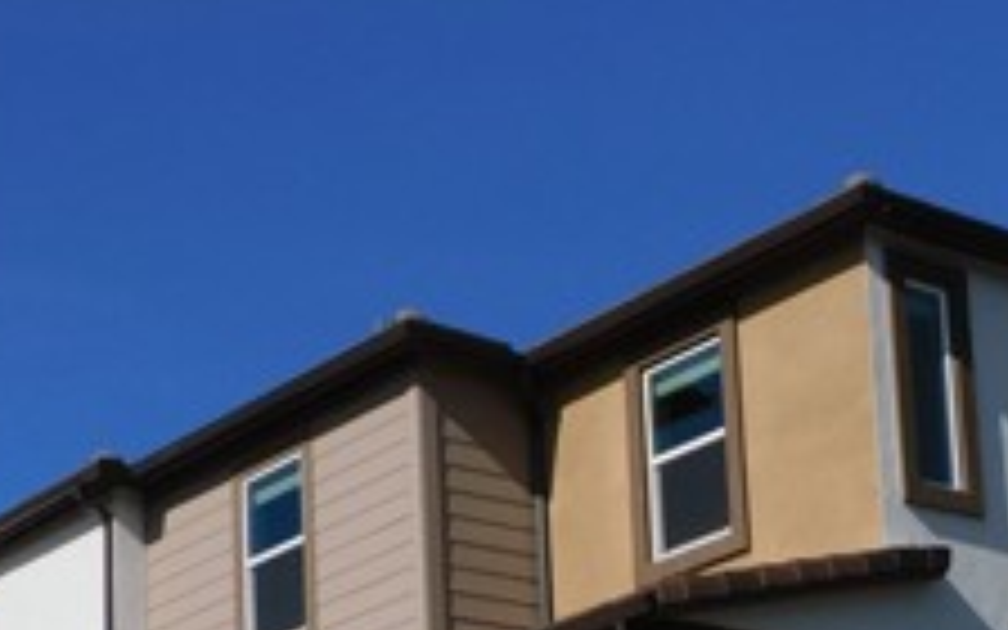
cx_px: 724
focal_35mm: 100
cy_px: 832
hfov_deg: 20.7
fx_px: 2747
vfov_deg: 12.6
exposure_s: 1/1600
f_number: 4.5
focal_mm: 5.9
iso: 125
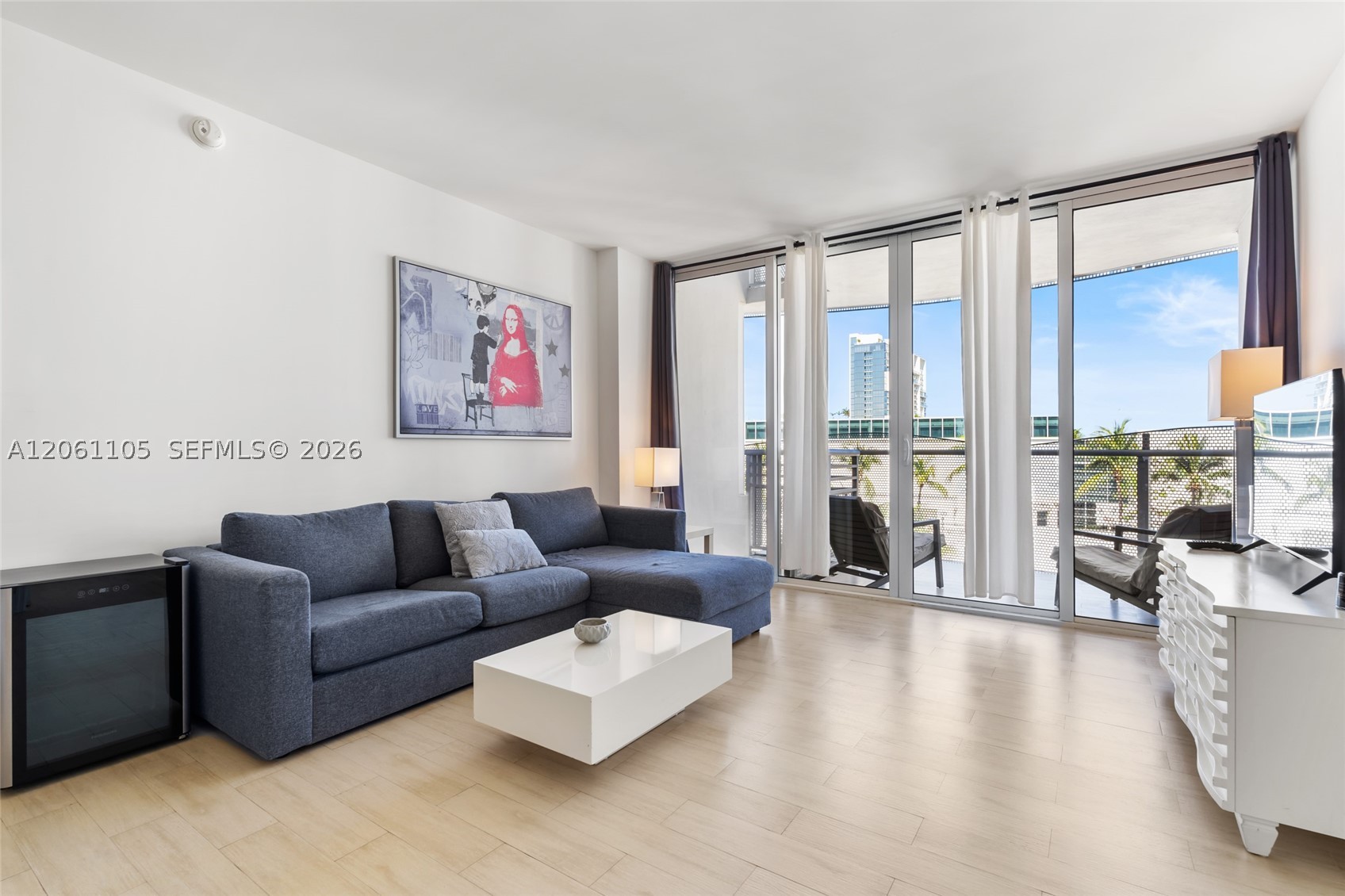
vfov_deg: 72.0
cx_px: 672
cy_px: 448
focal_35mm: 16
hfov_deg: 95.0
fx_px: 616
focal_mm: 16.5
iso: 250
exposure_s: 1/2.5
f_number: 9
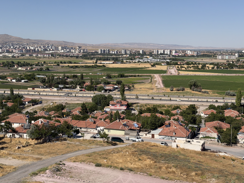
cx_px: 122
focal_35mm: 48
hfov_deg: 39.7
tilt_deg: -7.9
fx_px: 338
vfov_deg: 30.3
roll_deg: +0.2
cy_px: 92
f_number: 1.78
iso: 64
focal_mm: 6.76
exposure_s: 1/7143
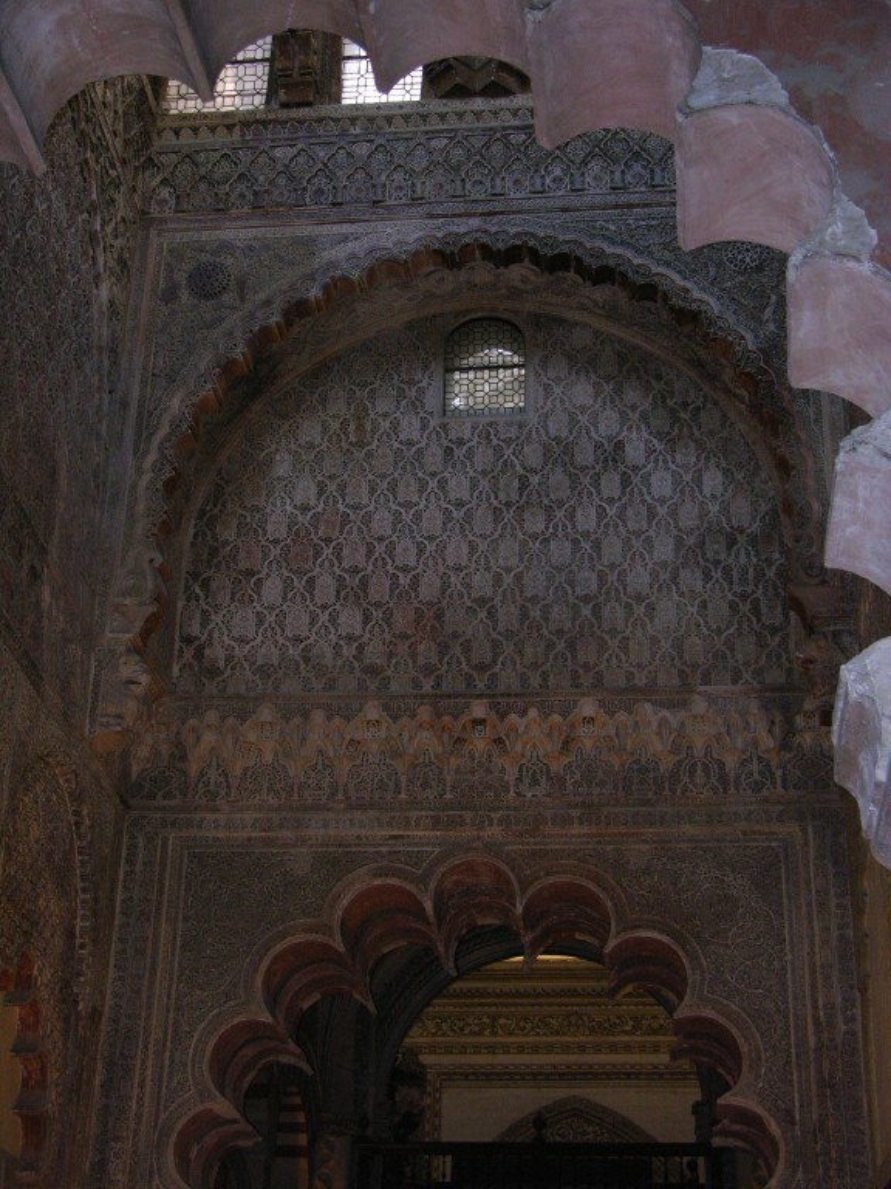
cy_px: 594
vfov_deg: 33.2
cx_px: 446
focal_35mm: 58
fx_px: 1991
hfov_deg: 25.2
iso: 200
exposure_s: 1/60.1
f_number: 3.1
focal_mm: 14.7
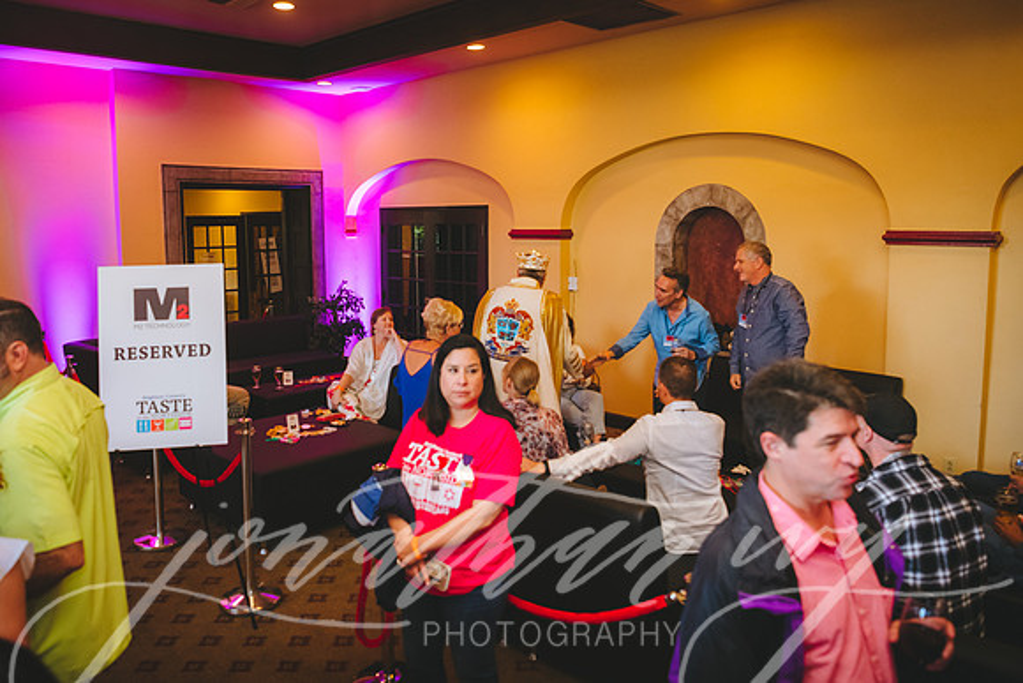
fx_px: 768
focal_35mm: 27
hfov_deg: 67.3
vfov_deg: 47.8
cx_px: 477
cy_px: 299
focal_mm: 24
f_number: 3.5
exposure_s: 1/160
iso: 1400
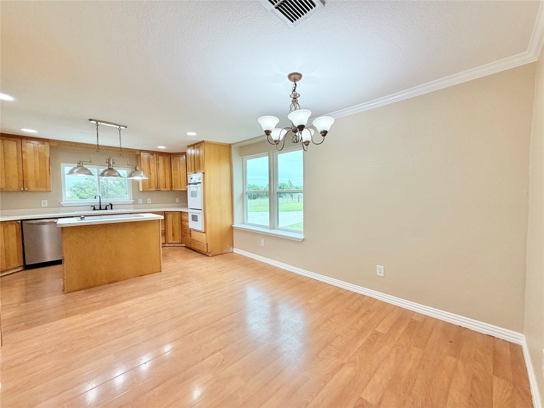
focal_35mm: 14
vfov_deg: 85.7
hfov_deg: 102.1
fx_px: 220
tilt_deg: -3.0
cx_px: 272
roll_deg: +0.3
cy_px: 204
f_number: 2.2
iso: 125
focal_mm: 2.22
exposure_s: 1/120
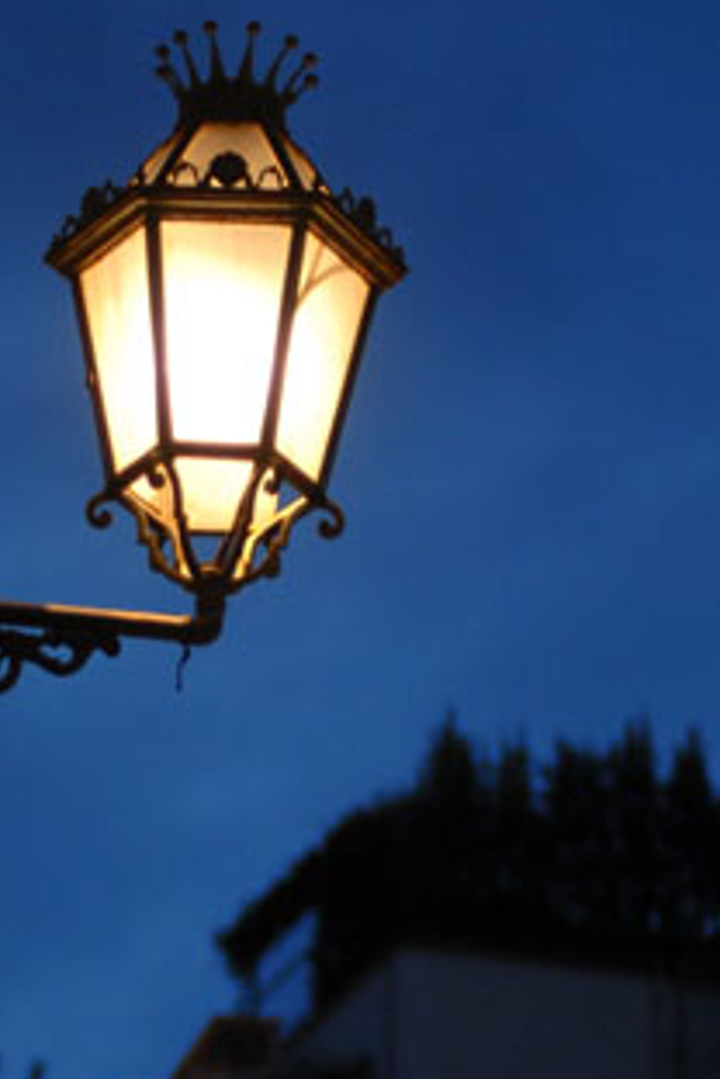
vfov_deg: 13.6
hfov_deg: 9.2
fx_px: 4470
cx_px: 158
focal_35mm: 149
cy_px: 982
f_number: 1.4
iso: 250
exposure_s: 1/160
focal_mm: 50
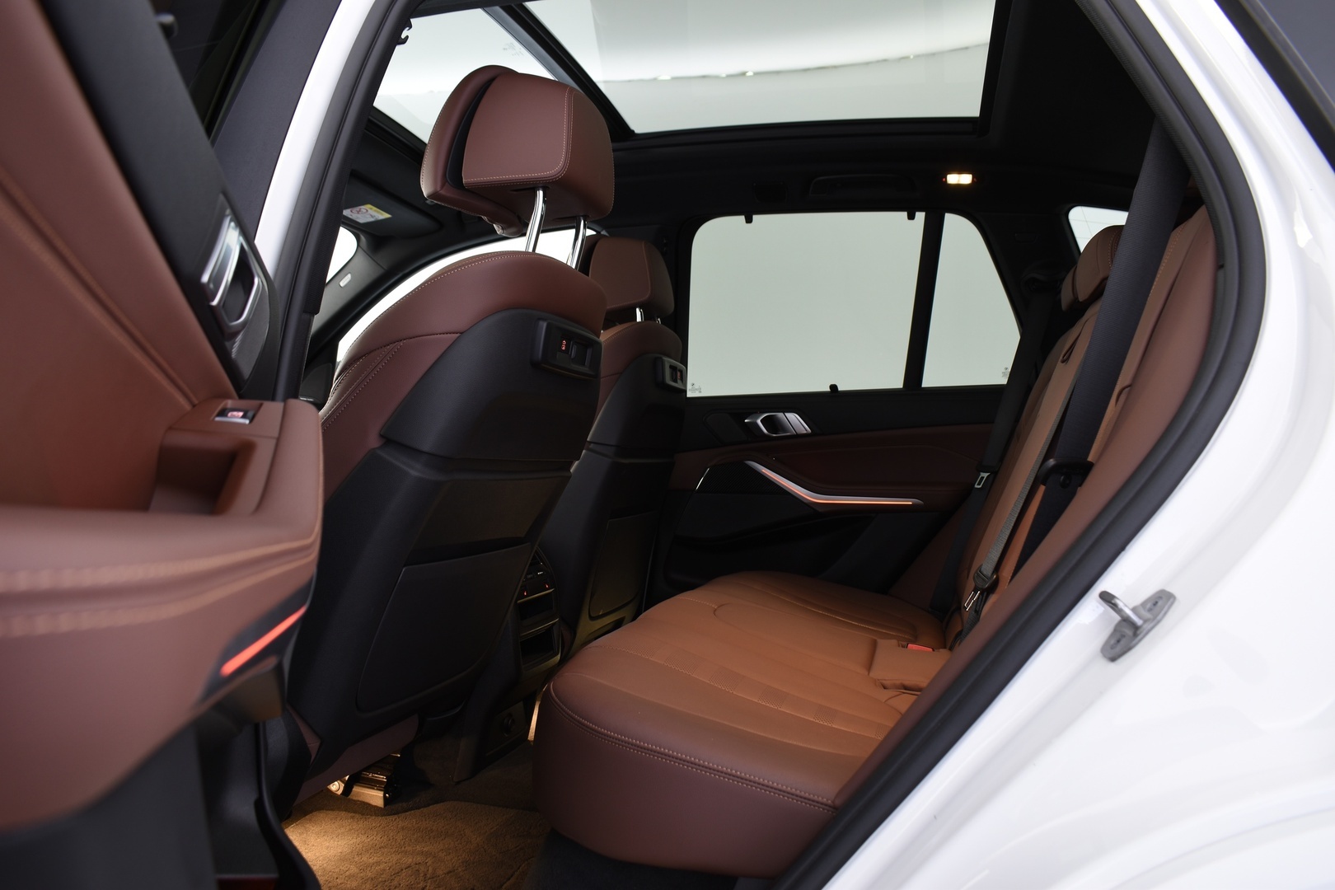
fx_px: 1001
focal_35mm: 27
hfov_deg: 67.4
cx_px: 668
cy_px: 445
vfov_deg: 47.9
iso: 100
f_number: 5.6
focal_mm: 18
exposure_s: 2
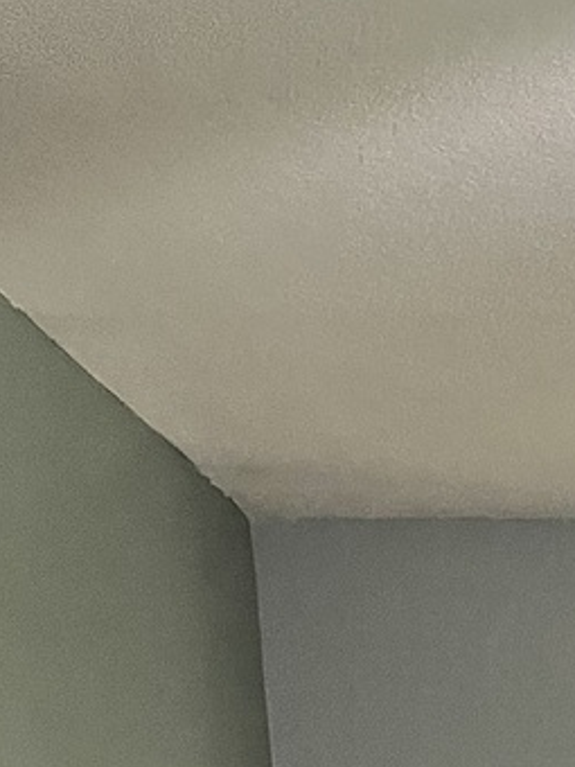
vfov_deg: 14.5
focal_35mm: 110
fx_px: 2436
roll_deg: +0.3
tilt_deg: -9.2
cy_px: 1581
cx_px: 1141
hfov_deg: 12.0
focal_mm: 5.1
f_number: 1.6
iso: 320
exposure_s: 1/60
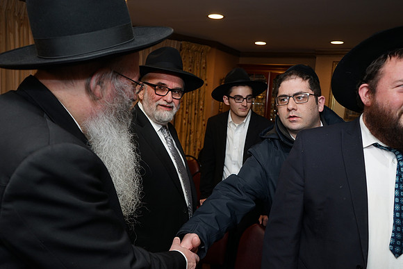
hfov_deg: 61.9
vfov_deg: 43.6
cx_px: 202
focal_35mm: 30
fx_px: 336
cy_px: 134
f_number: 5
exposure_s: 1/100
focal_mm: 30
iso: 500
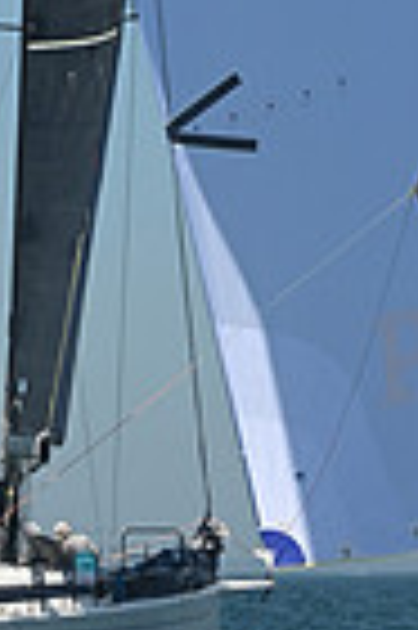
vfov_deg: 7.0
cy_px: -338
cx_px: 142
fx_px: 5080
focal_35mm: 291
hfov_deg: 4.7
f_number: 8
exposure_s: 1/1000
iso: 320
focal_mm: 70
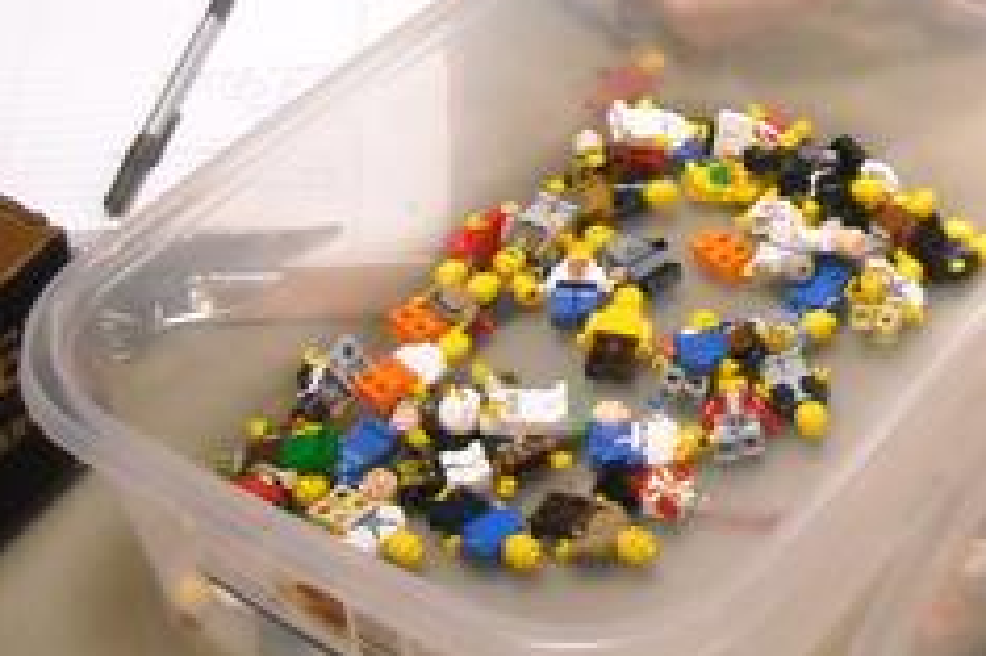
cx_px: 877
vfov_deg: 15.4
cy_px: -140
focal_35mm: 85
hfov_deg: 23.3
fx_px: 2326
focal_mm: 5.7
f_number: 2.8
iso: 800
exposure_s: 1/45
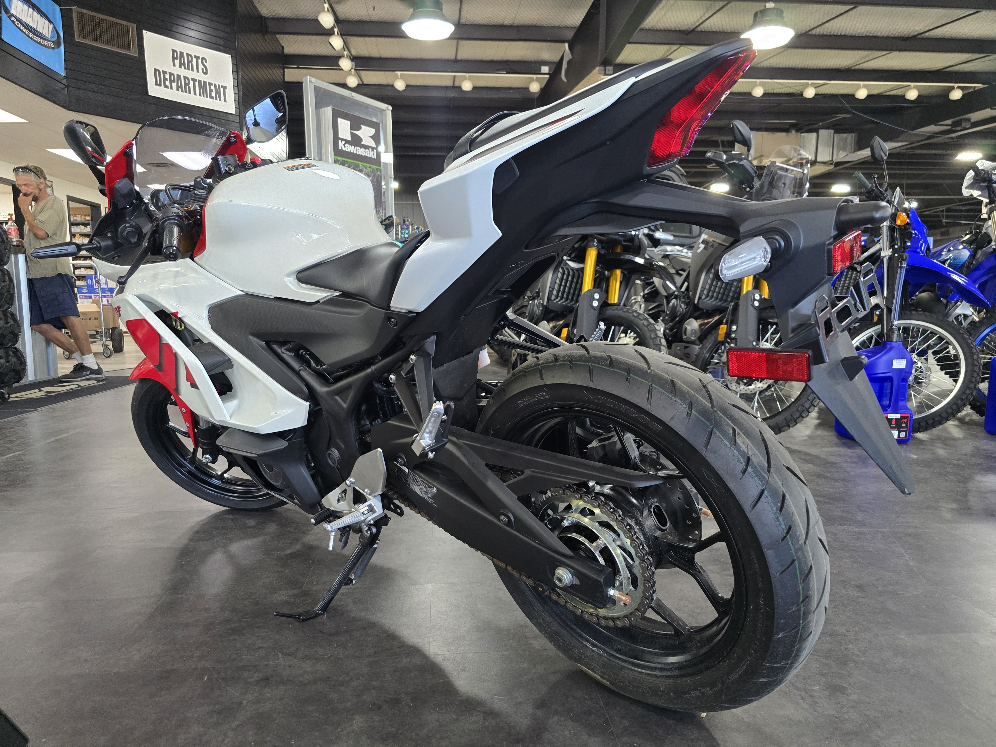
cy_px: 374
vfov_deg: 58.9
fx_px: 662
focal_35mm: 23
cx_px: 498
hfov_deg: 73.9
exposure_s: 1/120
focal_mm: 6.3
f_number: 1.7
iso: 640
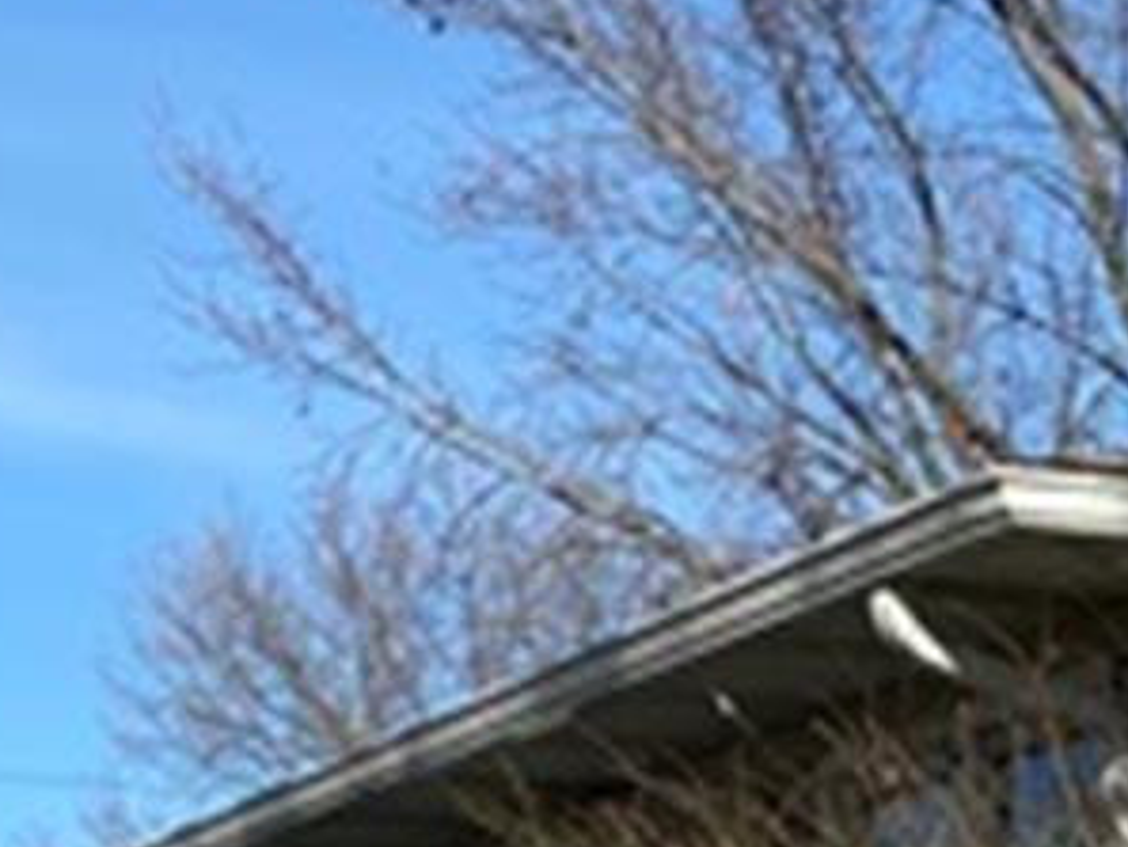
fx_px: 4108
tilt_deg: -3.2
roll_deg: +2.7
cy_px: 1759
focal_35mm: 126
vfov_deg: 10.7
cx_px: 2191
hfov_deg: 13.6
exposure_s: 1/2513
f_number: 1.8
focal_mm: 4.25
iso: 32
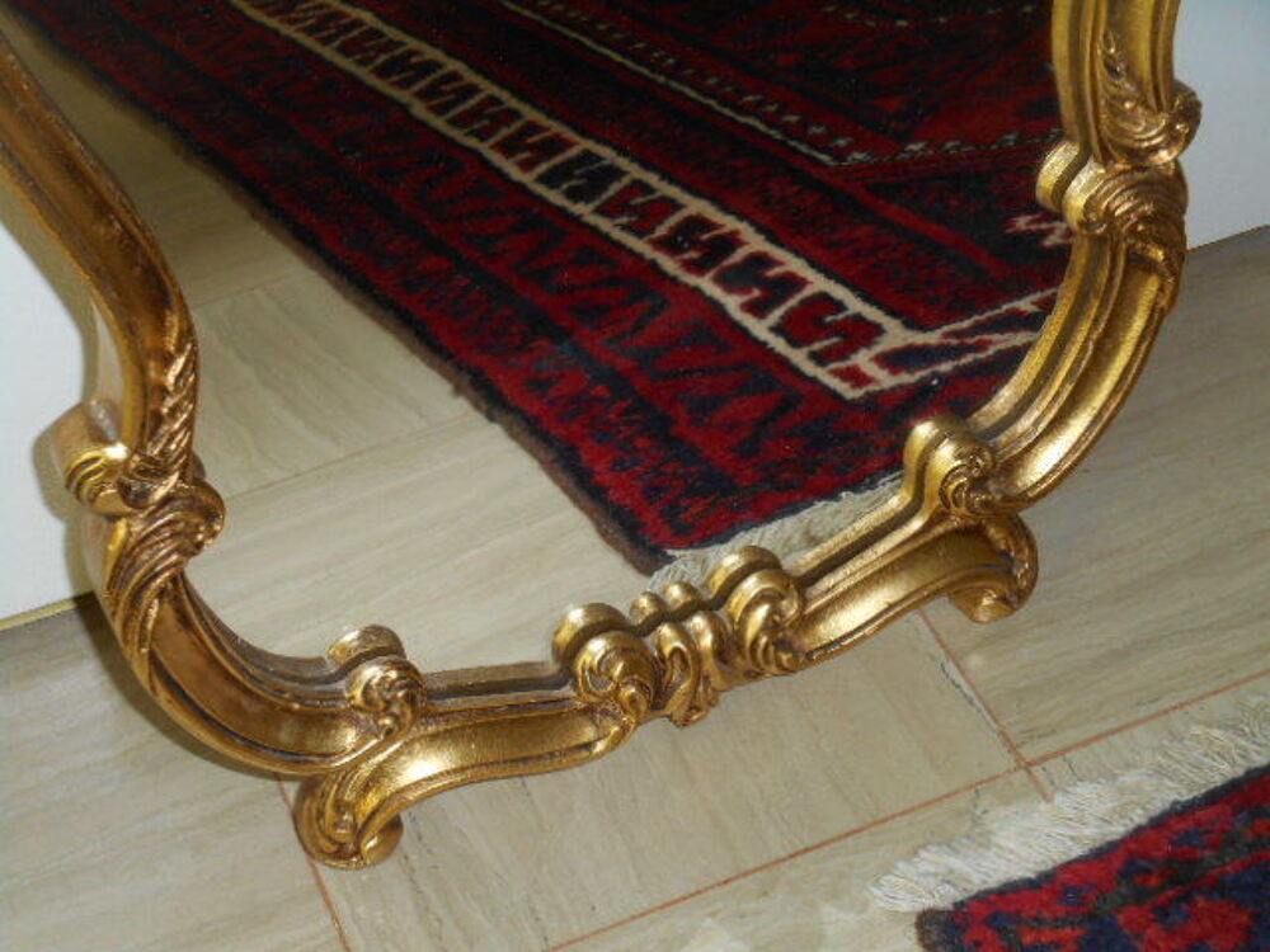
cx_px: 635
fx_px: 2238
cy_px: 476
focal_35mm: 61
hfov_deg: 31.7
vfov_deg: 24.0
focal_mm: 10.9
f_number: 4.4
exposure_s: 1/60
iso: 200
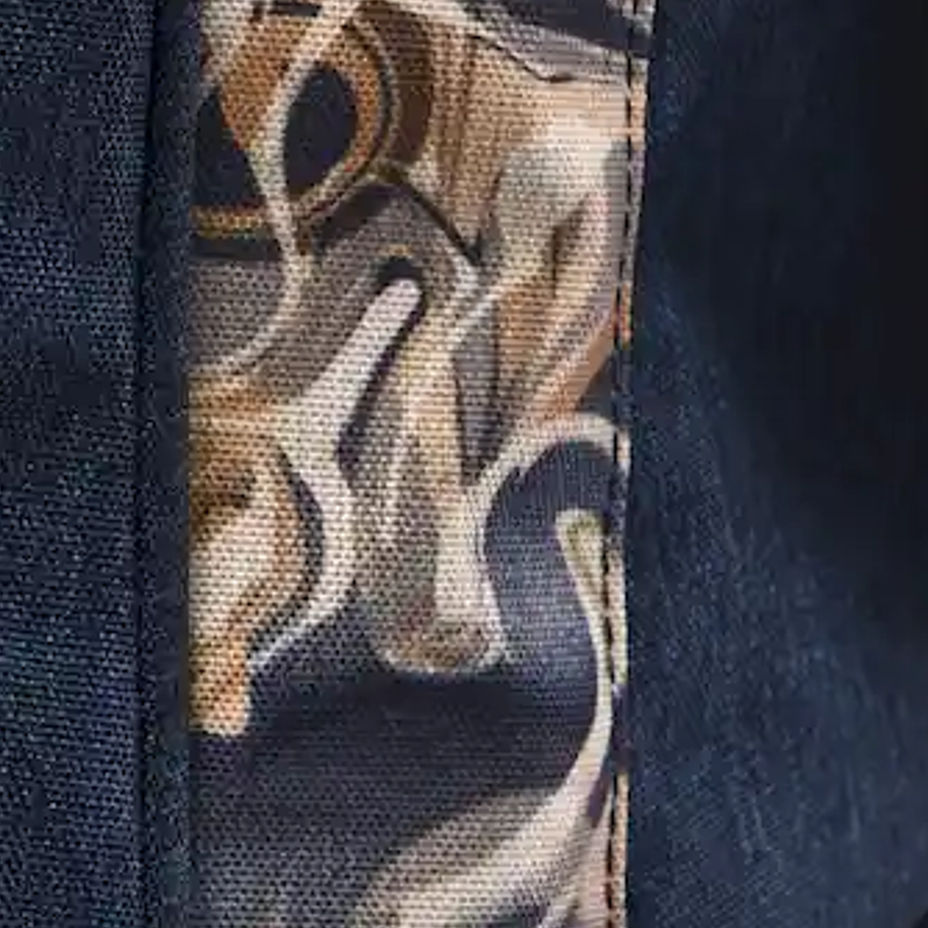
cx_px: -356
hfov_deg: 9.6
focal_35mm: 178
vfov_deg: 9.8
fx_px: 5399
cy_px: 254
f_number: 11
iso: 250
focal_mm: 70
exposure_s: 1/125
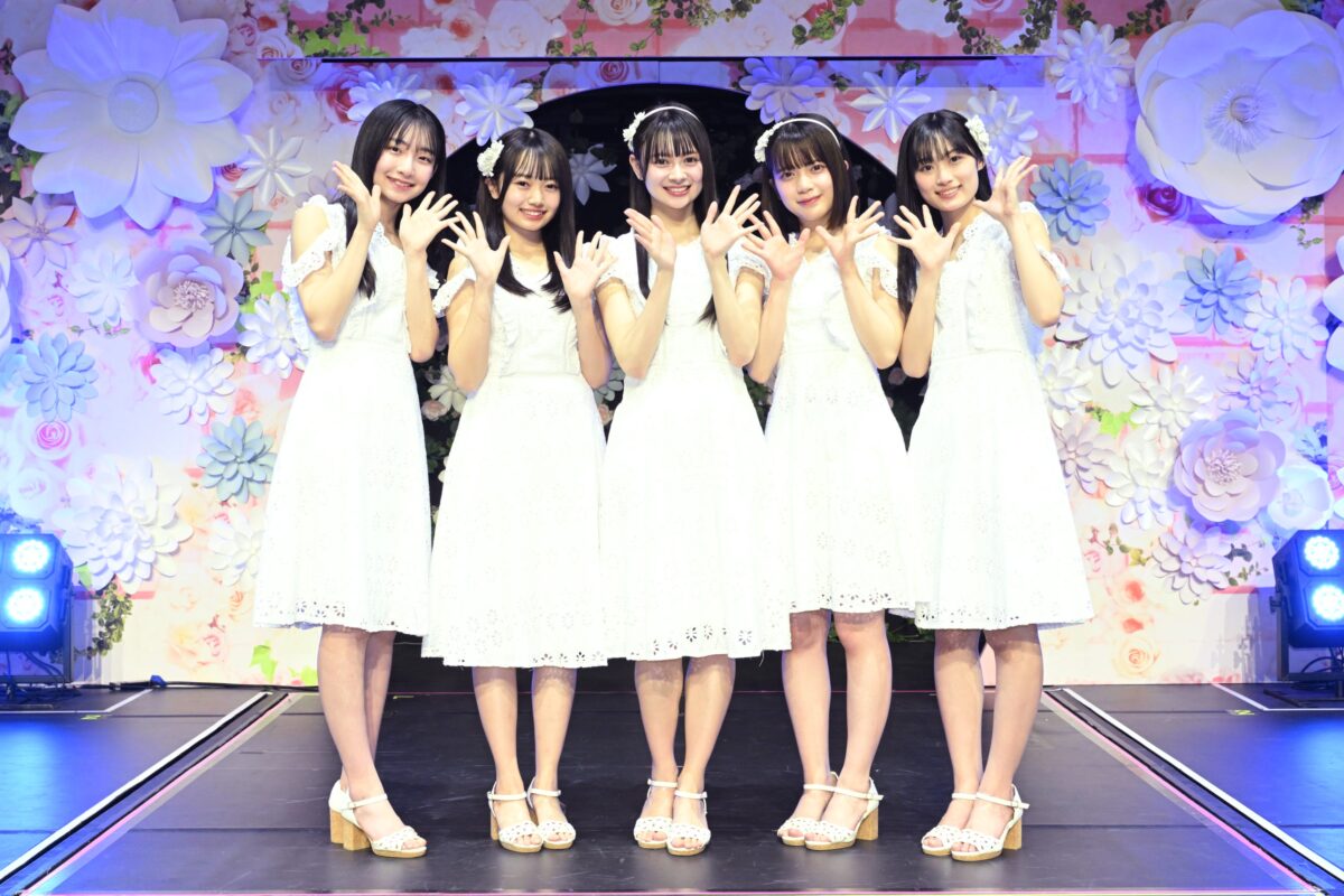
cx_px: 672
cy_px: 448
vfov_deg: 29.2
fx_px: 1717
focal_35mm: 46
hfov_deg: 42.7
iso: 2000
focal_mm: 46
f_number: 8
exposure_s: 1/160
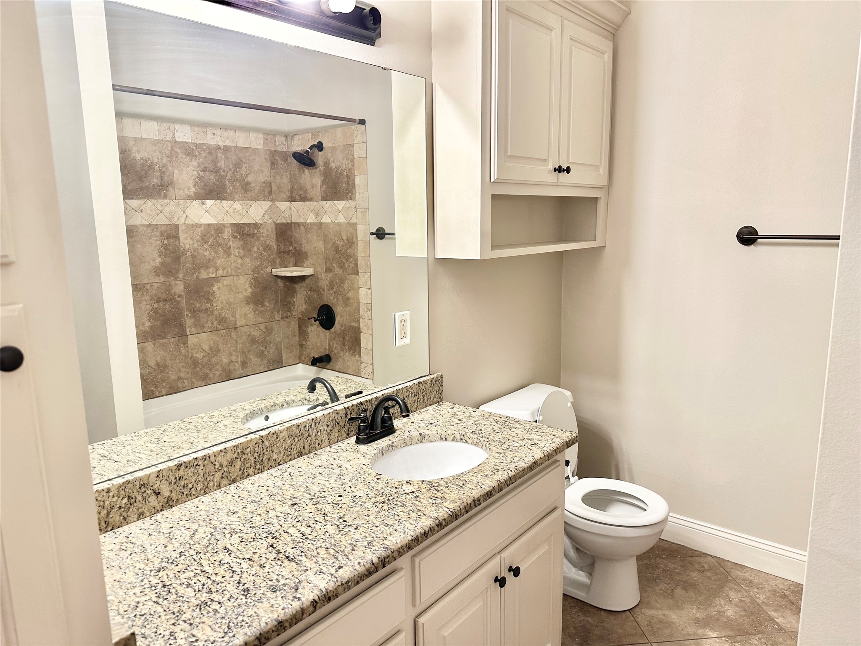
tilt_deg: -10.7
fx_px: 597
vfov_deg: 56.8
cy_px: 323
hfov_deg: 71.6
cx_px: 430
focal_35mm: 24
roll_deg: +0.6
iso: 160
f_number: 1.78
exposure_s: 1/60
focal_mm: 6.86
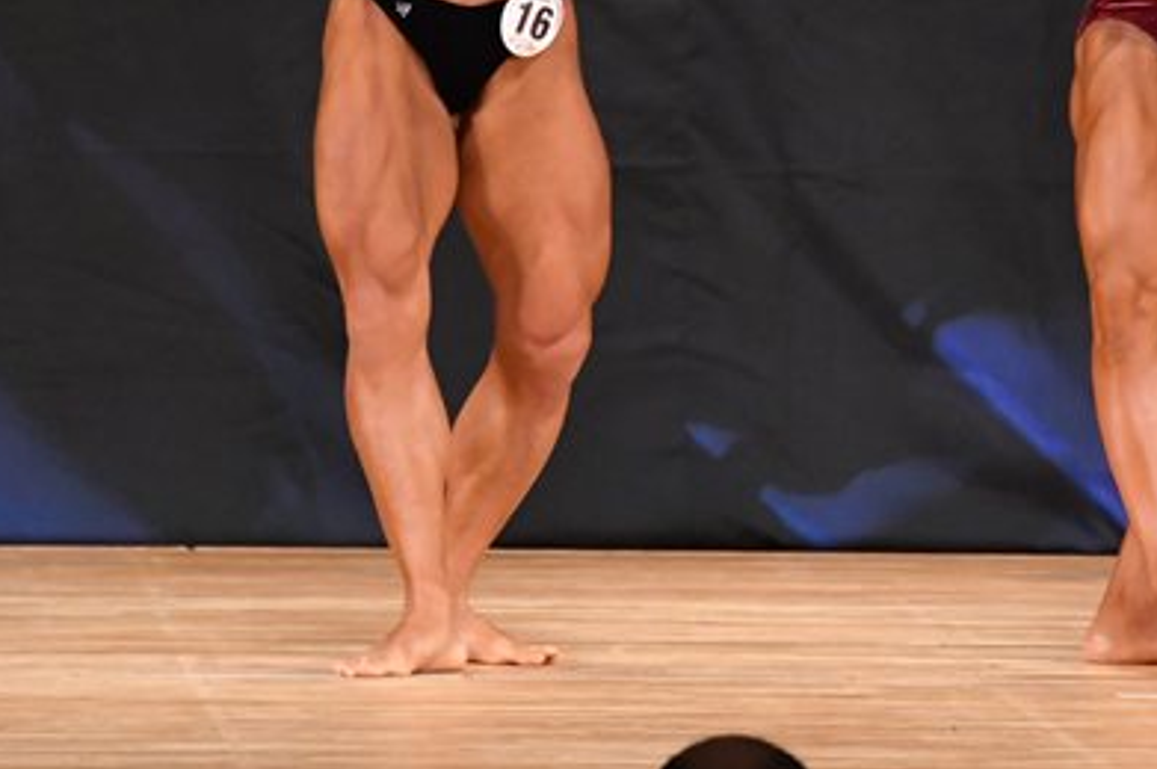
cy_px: 24
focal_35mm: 565
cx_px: 1037
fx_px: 18143
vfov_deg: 2.4
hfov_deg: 3.7
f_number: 5.6
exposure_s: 1/400
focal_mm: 190
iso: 6400
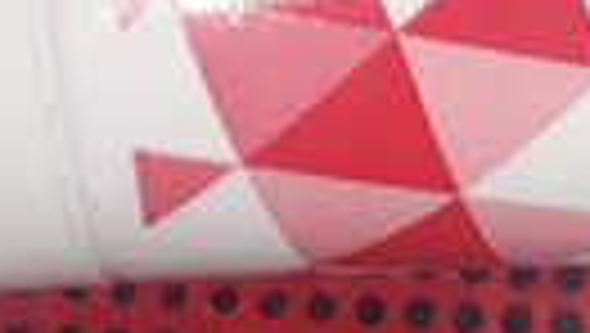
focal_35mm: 155
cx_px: 1040
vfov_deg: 7.7
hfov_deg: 12.7
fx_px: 2427
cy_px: -135
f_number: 1.9
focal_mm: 3.6
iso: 40
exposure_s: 1/527
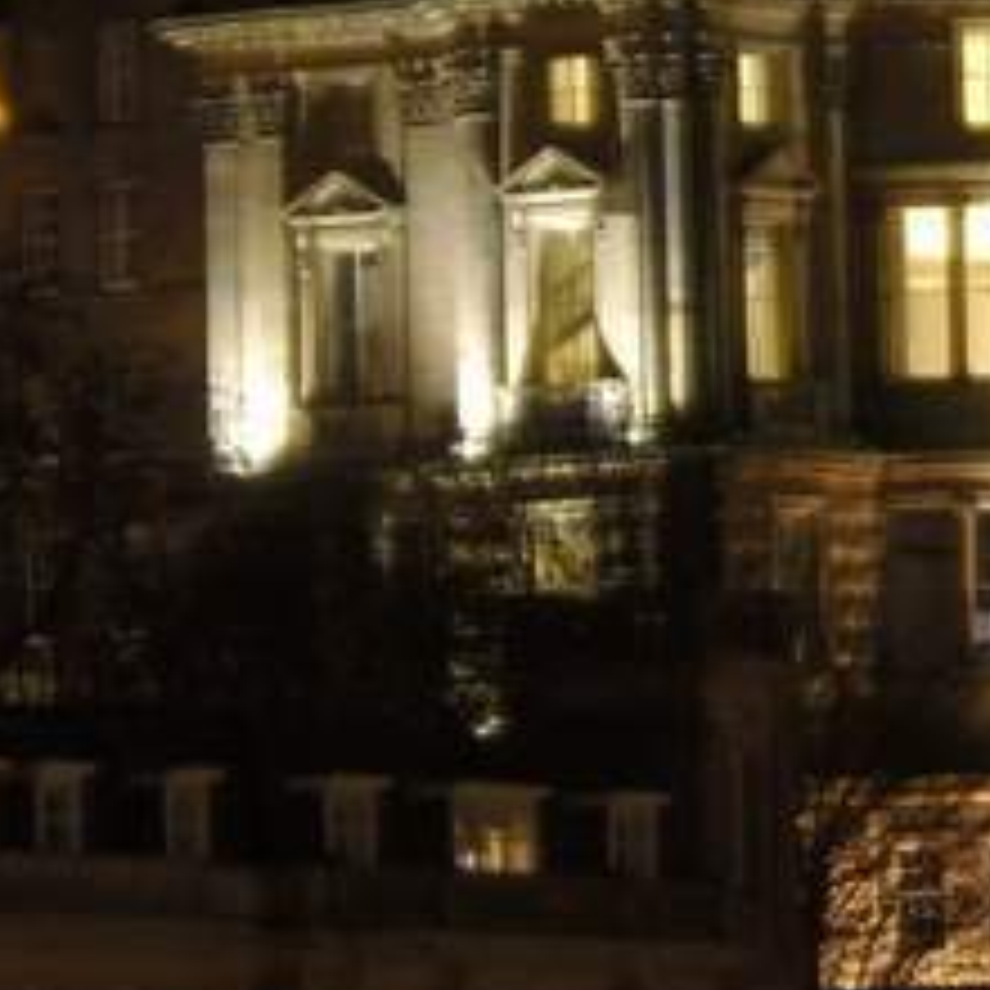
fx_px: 16502
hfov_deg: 3.4
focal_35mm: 510
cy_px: -40
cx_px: 1390
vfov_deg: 3.4
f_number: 4.8
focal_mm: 29.4
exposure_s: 2
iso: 100
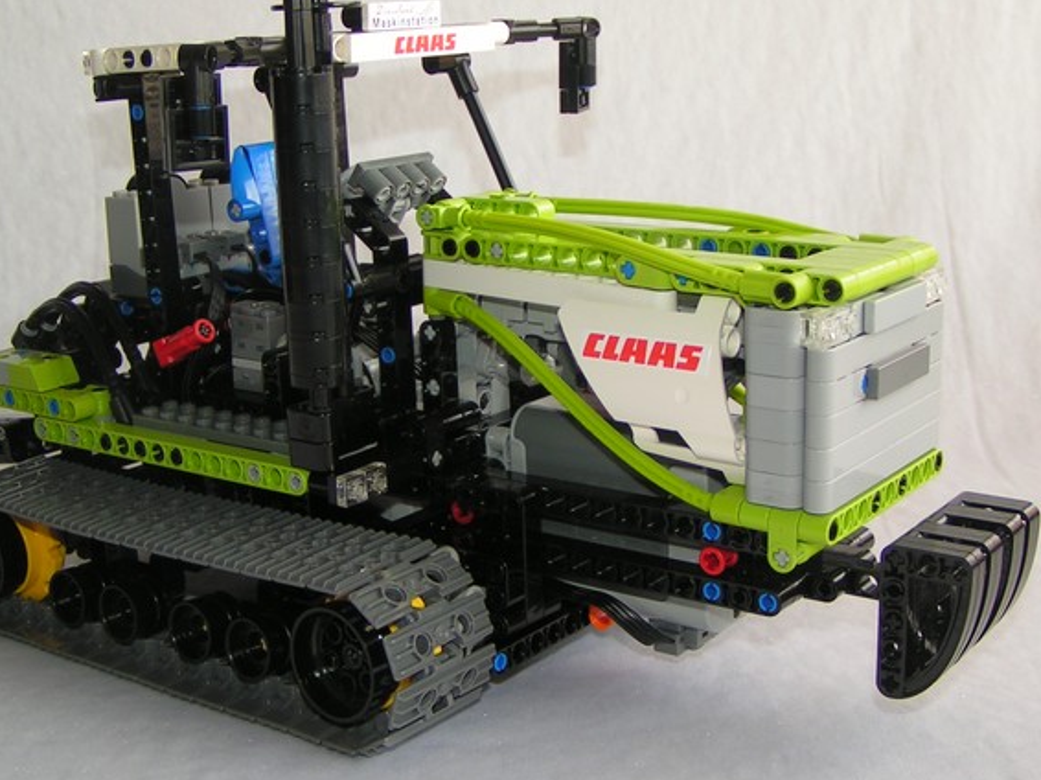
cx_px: 484
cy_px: 346
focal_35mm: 43
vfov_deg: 33.5
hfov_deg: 43.8
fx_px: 1293
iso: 50
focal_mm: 5.8
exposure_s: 1/60
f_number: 2.8
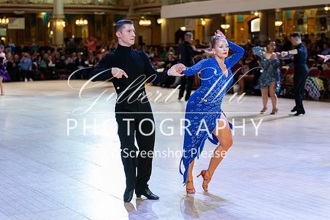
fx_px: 648
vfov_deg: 19.3
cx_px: 163
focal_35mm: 71
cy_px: 86
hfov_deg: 28.6
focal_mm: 58
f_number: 2.5
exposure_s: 1/800
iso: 4000
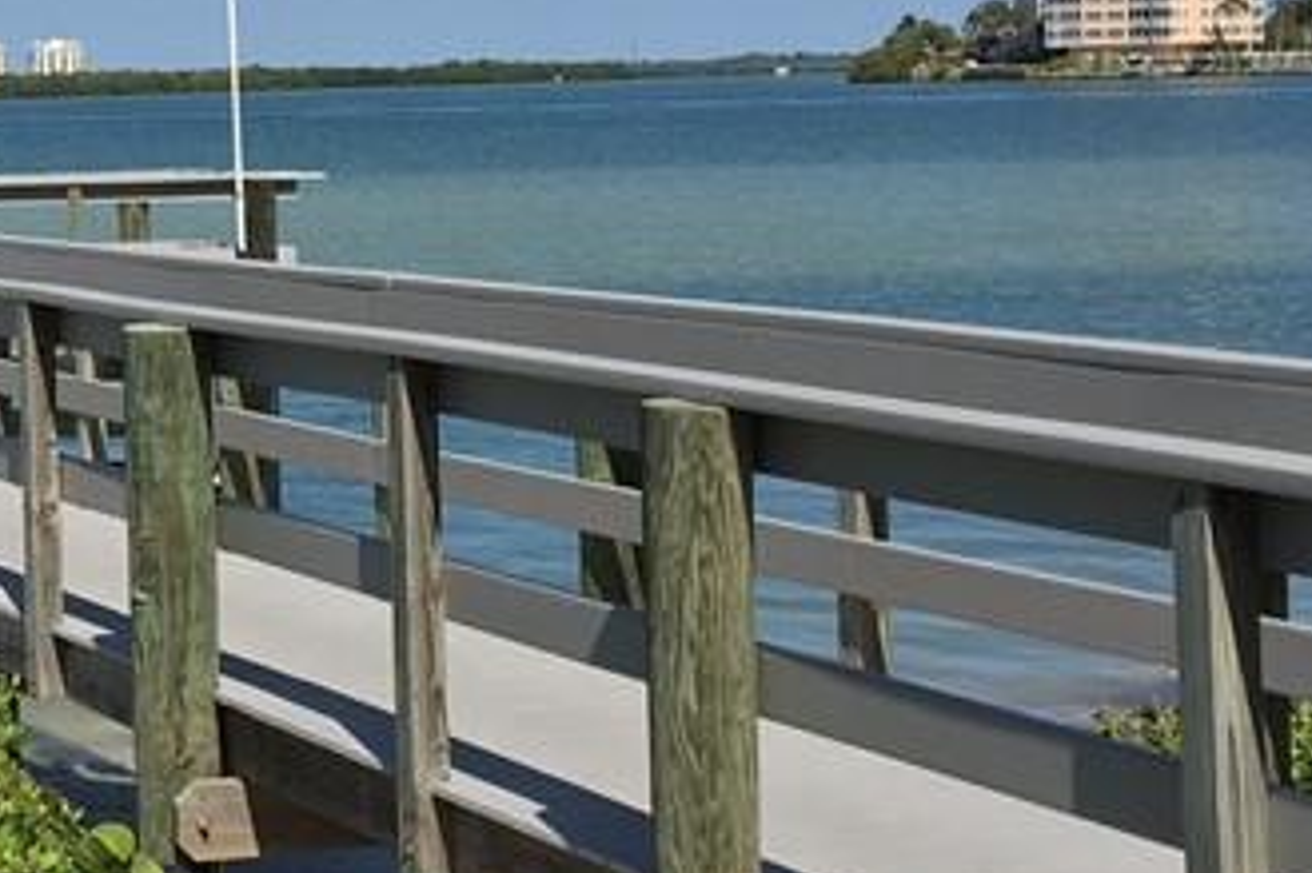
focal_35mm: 94
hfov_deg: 21.0
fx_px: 3424
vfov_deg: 14.4
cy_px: 163
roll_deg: +0.3
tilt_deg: -0.7
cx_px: 36
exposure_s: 1/1923
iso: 25
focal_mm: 4.15
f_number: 2.2
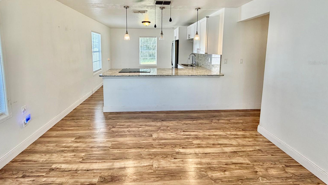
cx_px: 156
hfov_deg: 99.3
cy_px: 63
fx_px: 139
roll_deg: -0.6
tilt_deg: -6.4
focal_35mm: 16
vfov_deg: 65.4
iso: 100
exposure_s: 1/120
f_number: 2.2
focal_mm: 2.22
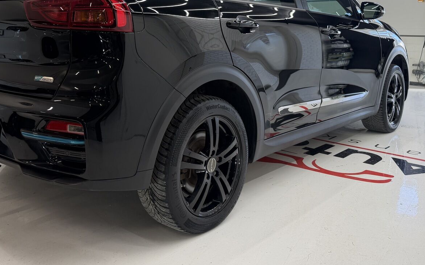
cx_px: 170
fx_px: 428
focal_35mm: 37
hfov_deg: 52.4
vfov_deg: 33.5
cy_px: 58
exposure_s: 1/100
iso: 100
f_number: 1.78
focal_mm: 6.76
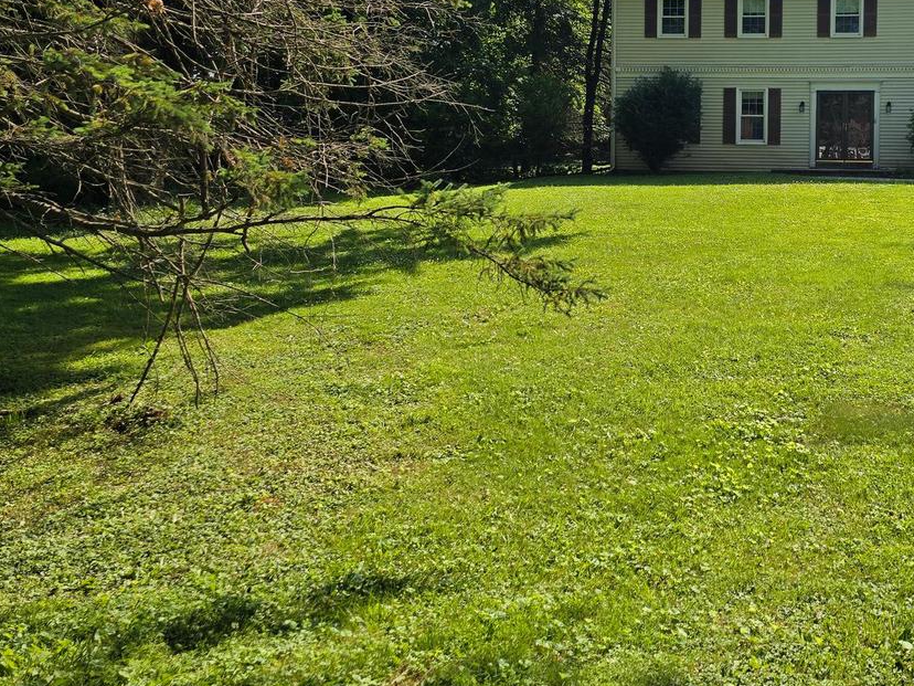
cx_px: 774
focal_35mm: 40
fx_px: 1056
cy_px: 180
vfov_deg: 35.2
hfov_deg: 43.8
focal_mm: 6.3
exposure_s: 1/997
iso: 12
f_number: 1.7
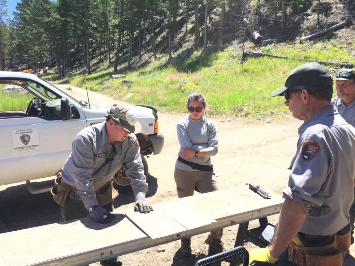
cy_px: 133
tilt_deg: -10.2
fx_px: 297
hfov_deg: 61.7
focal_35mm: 29
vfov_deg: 48.2
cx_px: 178
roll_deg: -3.9
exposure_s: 1/1199
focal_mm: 4.15
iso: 32
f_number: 2.2
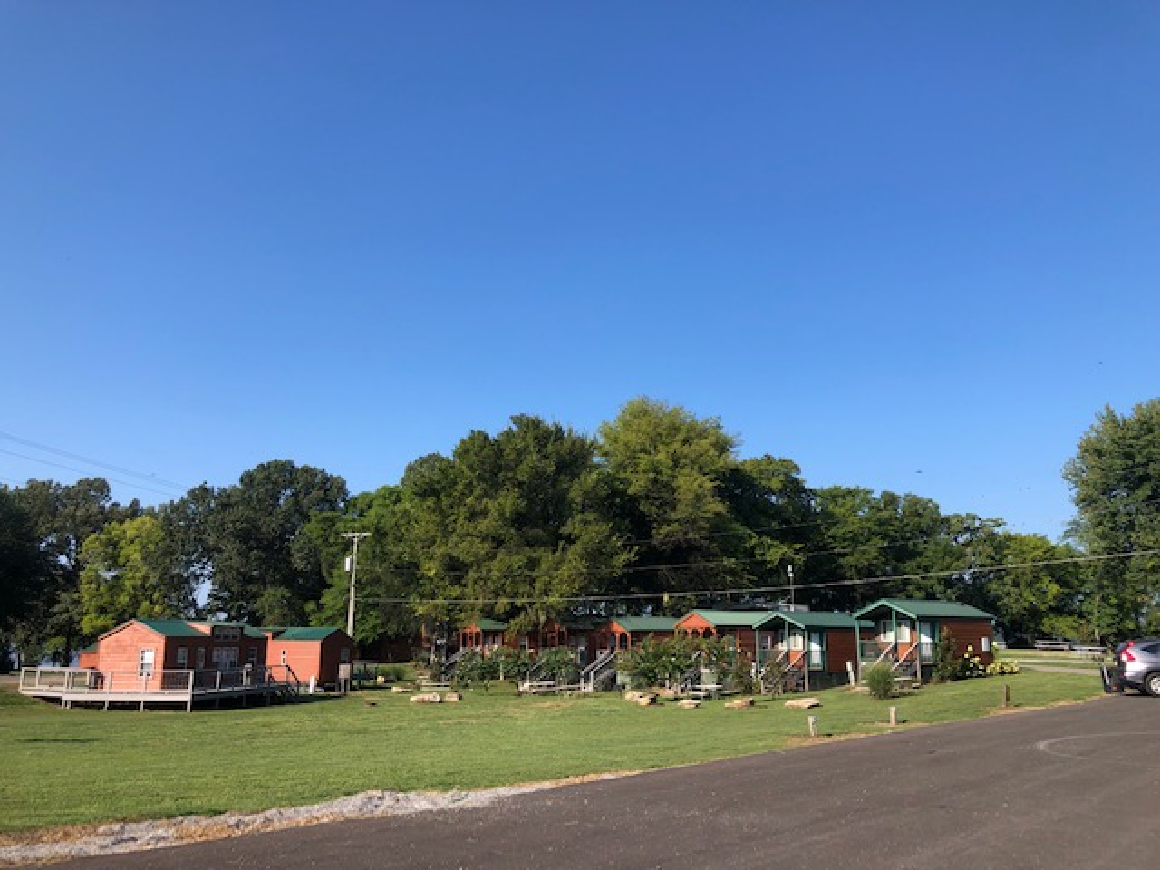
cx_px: 580
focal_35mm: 28
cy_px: 435
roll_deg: -0.2
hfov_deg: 63.4
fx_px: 938
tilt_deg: +11.6
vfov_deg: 49.7
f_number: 1.8
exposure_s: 1/1453
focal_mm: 3.99
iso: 20
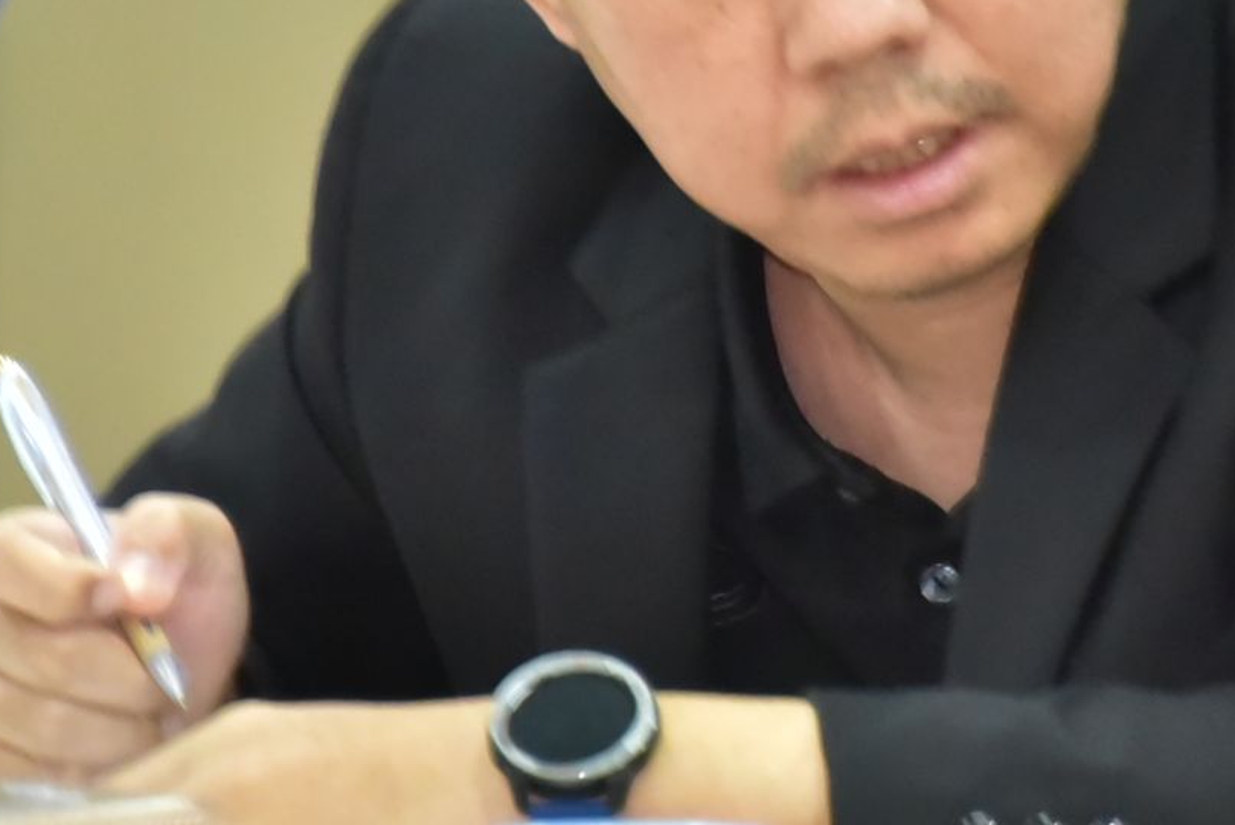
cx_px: 883
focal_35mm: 926
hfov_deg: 2.2
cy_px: 194
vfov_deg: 1.5
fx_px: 31783
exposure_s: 1/200
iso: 6400
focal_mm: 300
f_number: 5.6
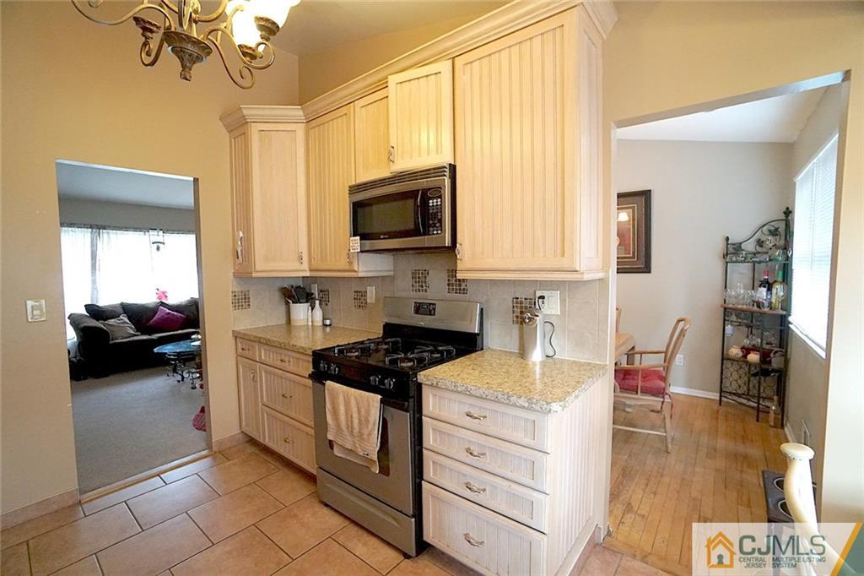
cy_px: 288
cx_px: 432
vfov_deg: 77.3
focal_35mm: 15
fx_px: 360
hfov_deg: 100.4
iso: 2500
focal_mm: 10
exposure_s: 1/160
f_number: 4
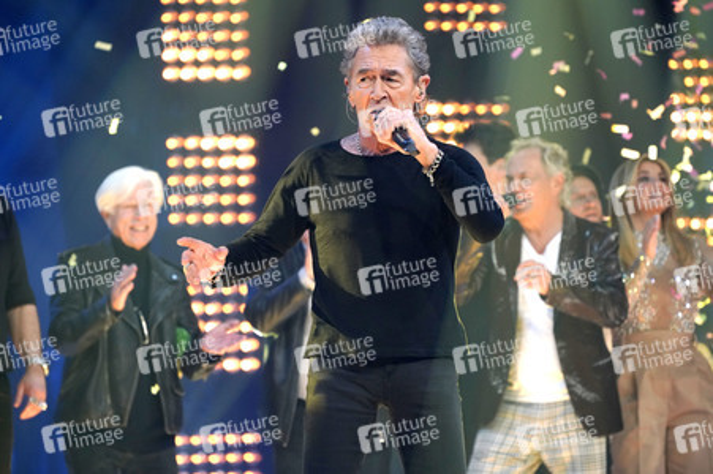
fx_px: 3958
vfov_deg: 6.9
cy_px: 237
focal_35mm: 200
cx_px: 356
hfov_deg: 10.3
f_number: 5.6
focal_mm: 200
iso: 3200
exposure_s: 1/200
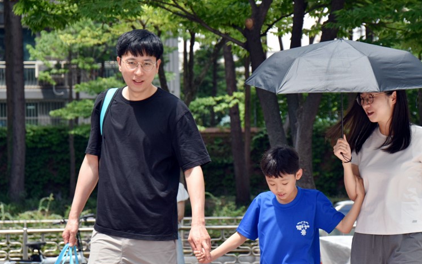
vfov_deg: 5.7
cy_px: 149
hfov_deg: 9.2
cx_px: 245
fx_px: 2629
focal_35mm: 229
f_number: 8
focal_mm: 125
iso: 320
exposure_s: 1/250
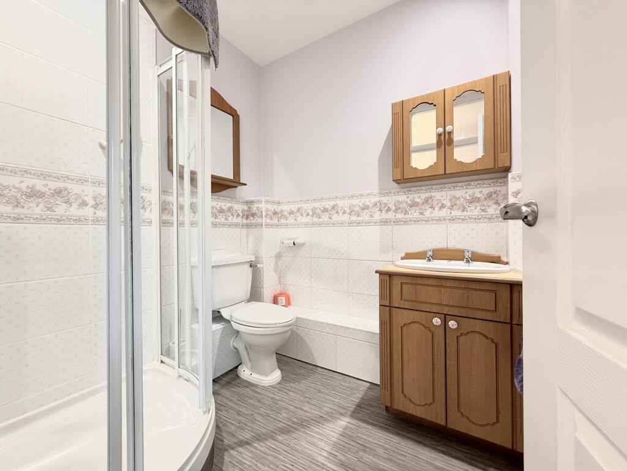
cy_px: 236
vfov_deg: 85.7
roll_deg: +0.4
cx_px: 314
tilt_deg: +0.7
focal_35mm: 14
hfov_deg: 102.1
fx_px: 254
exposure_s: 1/50
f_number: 2.2
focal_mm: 2.22
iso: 200
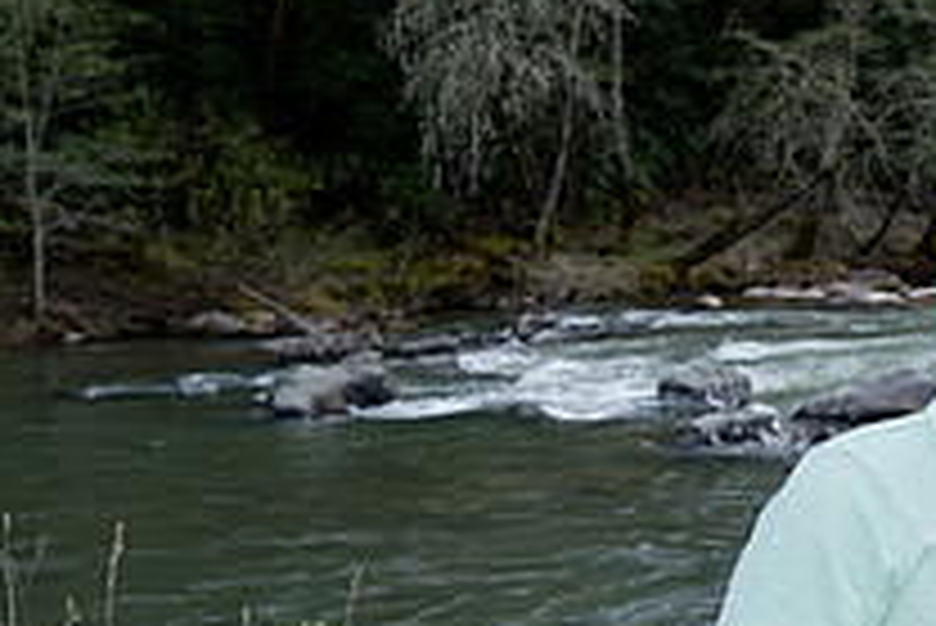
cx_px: 1220
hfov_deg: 25.7
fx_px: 1743
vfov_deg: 19.7
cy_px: 628
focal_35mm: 67
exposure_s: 1/250
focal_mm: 24
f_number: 5
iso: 800
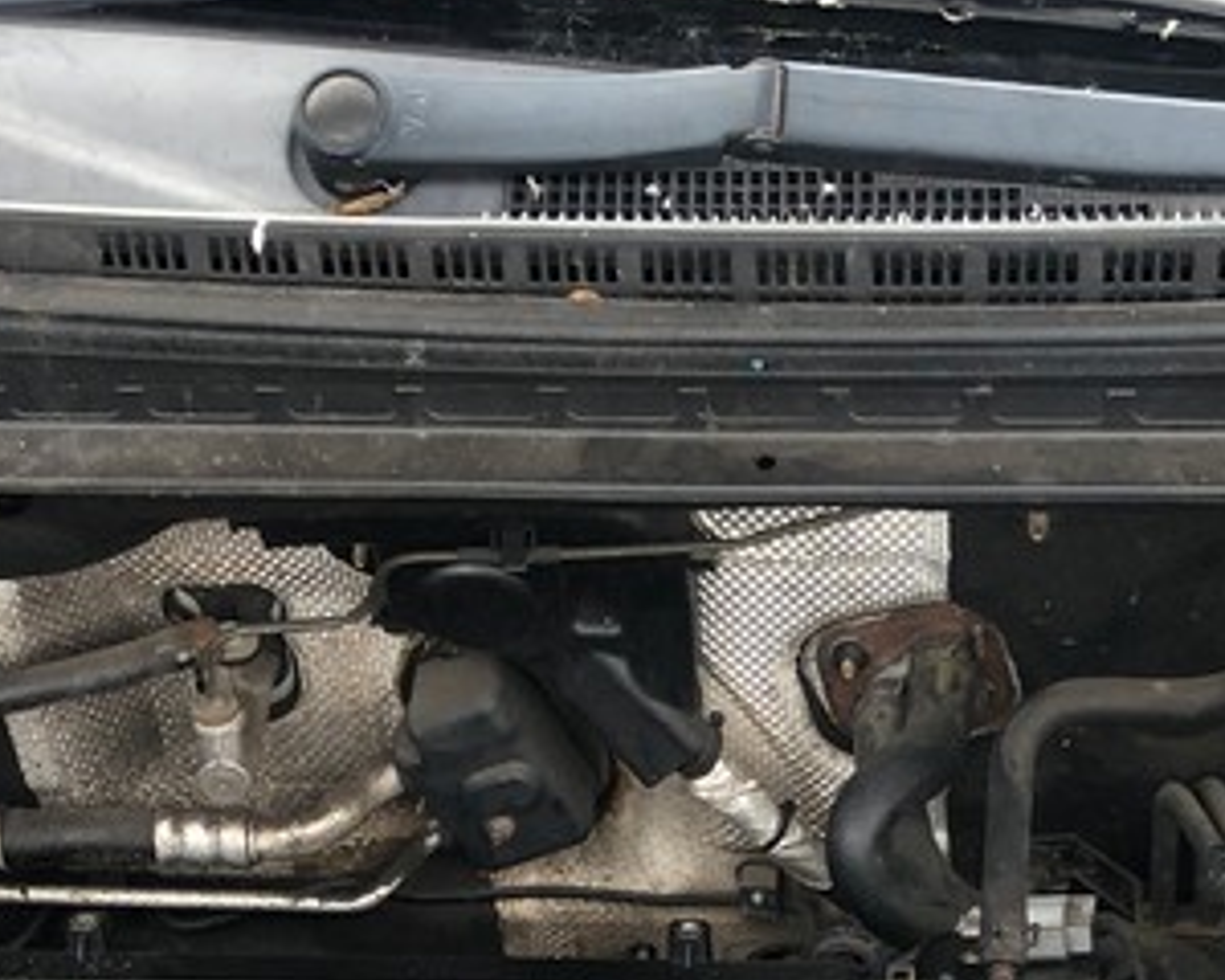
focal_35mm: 91
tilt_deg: -50.6
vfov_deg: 15.7
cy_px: 1409
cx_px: 866
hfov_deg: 20.9
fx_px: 3299
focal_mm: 4
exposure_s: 1/40
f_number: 1.8
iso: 25
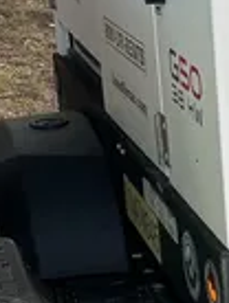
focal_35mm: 138
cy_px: 302
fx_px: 1213
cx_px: 513
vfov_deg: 14.1
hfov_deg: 9.7
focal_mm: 5.7
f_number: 1.5
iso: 32
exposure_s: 1/121
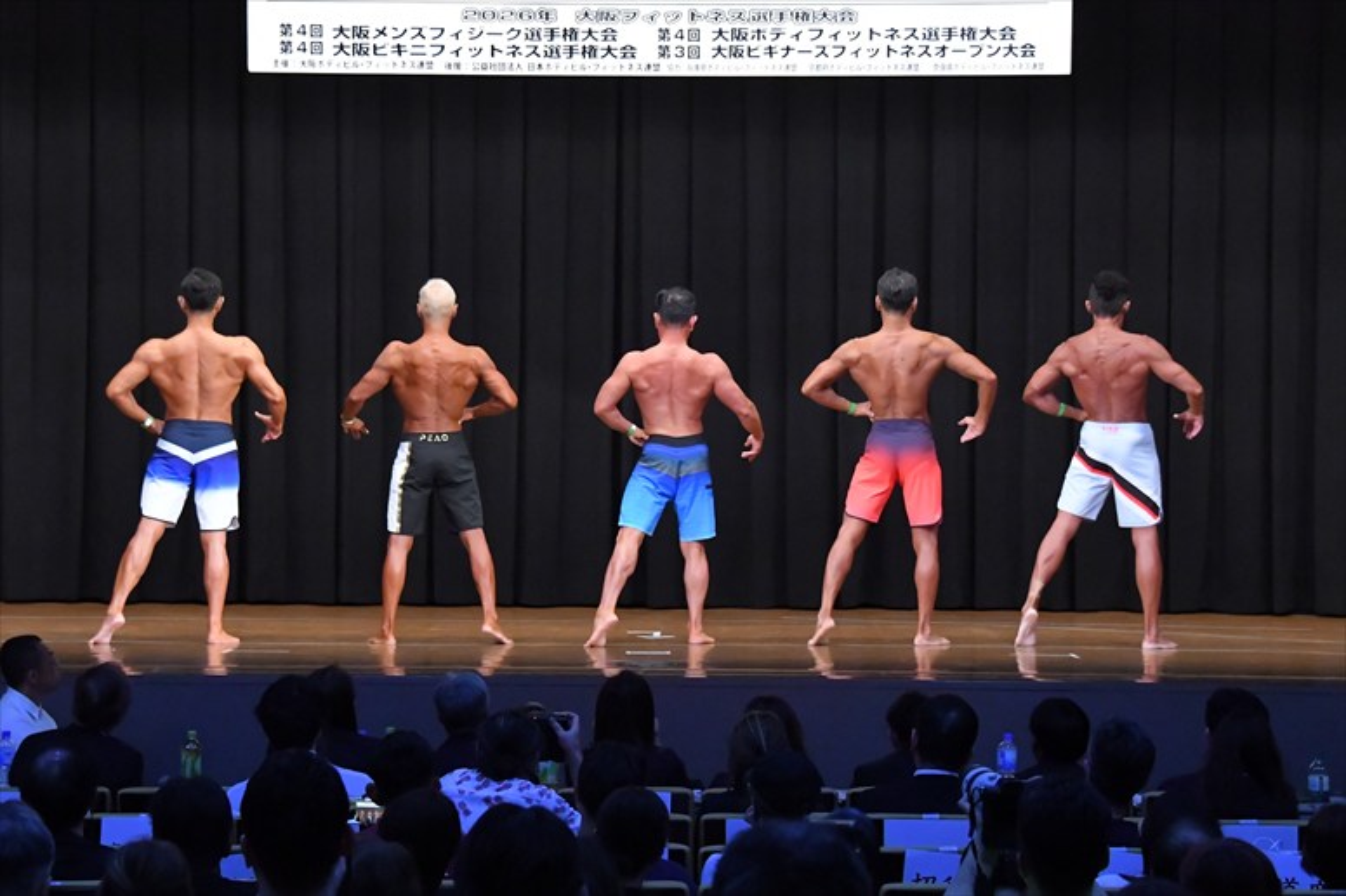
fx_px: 4036
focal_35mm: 108
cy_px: 448
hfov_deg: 18.9
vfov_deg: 12.7
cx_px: 673
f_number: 5.6
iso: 8000
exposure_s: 1/400
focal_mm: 72
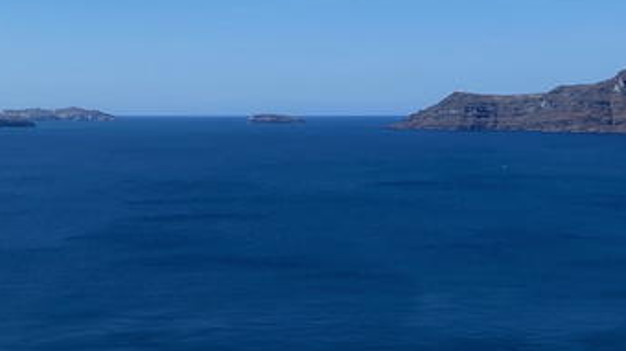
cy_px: 244
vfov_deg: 17.2
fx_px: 1162
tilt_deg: -5.7
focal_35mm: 70
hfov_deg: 30.1
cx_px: 284
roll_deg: -0.6
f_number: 1.8
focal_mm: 4.25
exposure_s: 1/4274
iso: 32
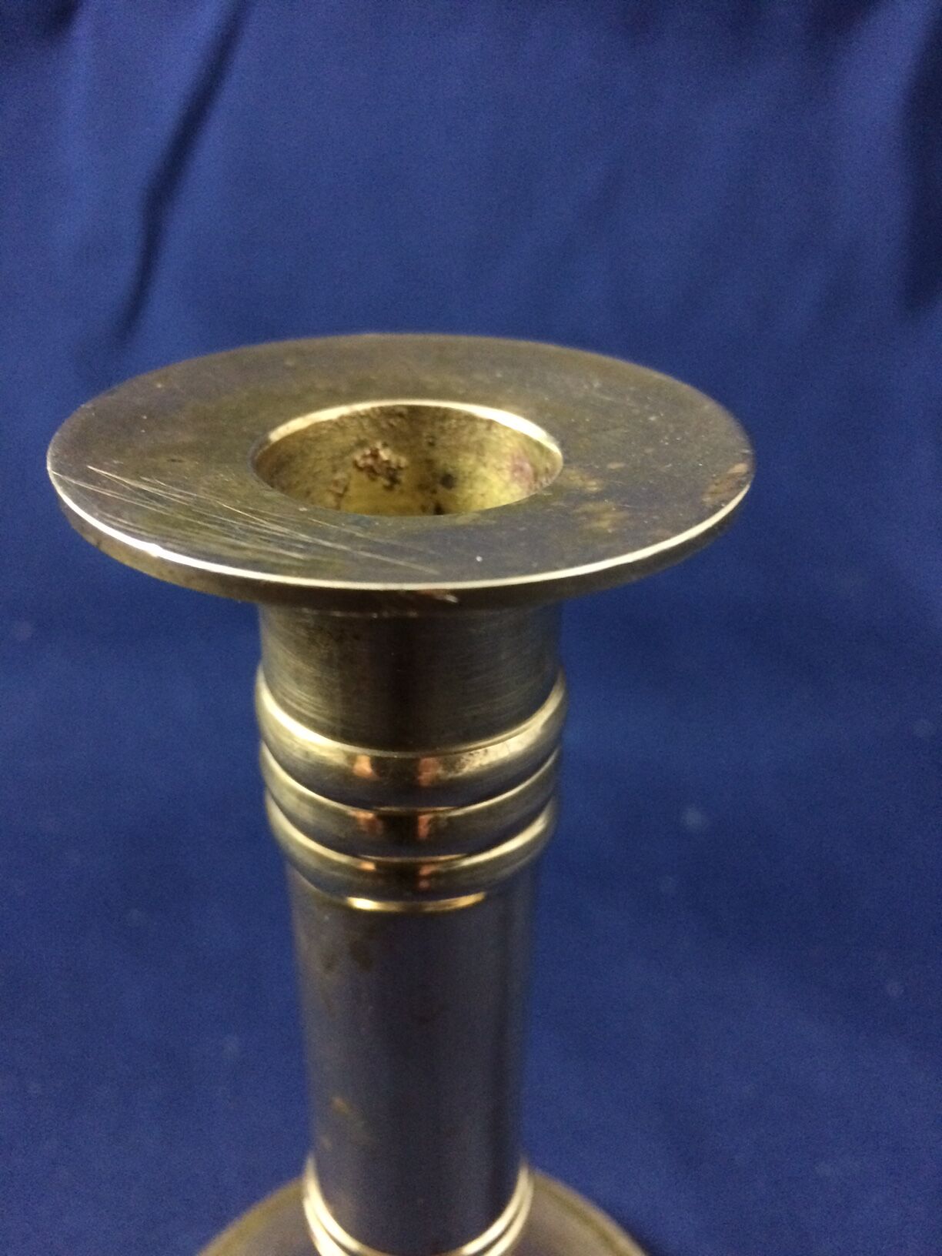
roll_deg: +1.6
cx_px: 471
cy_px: 628
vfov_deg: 61.7
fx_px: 1052
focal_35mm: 29
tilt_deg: -31.7
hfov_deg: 48.2
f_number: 2.2
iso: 320
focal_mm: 4.15
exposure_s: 1/17
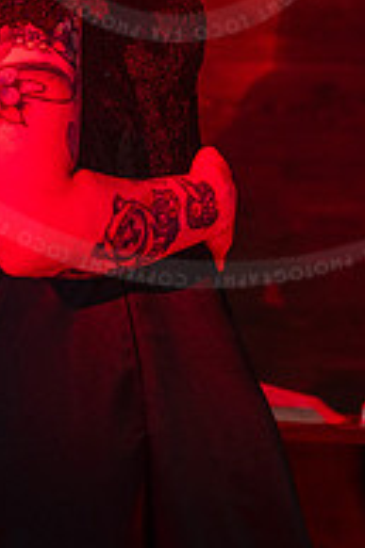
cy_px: -79
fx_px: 1554
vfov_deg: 19.1
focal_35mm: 102
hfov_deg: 13.4
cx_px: 181
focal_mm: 44
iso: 1000
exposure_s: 1/250
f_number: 2.1
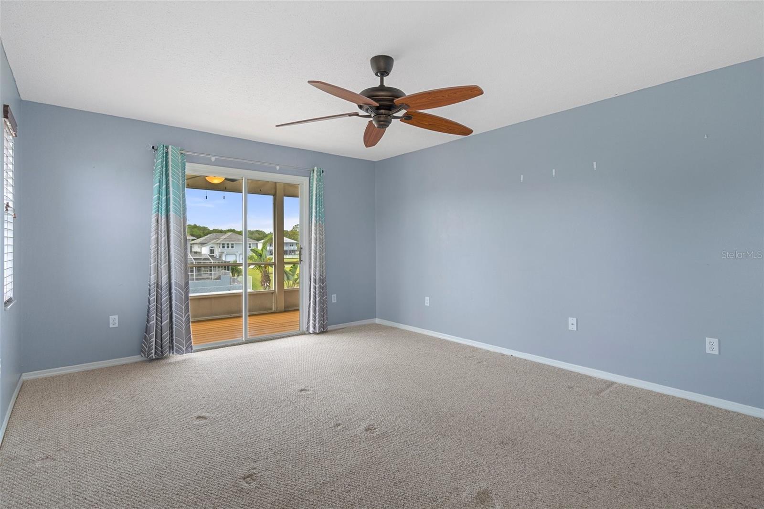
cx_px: 382
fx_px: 361
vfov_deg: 70.4
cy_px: 254
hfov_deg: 93.3
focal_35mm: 17
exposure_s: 1/6
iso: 320
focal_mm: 17
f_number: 8
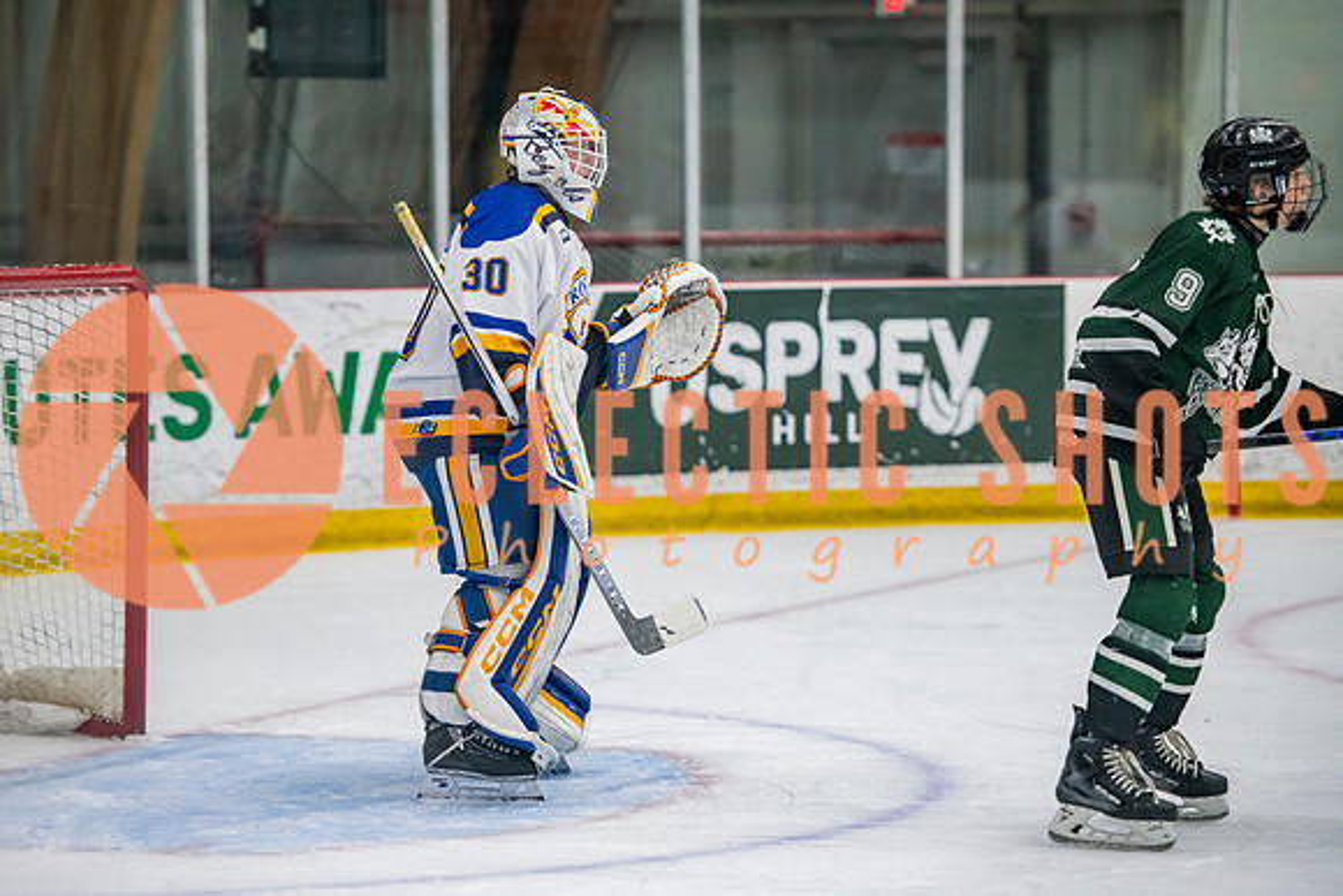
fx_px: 5897
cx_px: 585
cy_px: 448
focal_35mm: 158
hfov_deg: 13.0
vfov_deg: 8.7
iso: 2000
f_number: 3.2
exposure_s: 1/640
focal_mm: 140
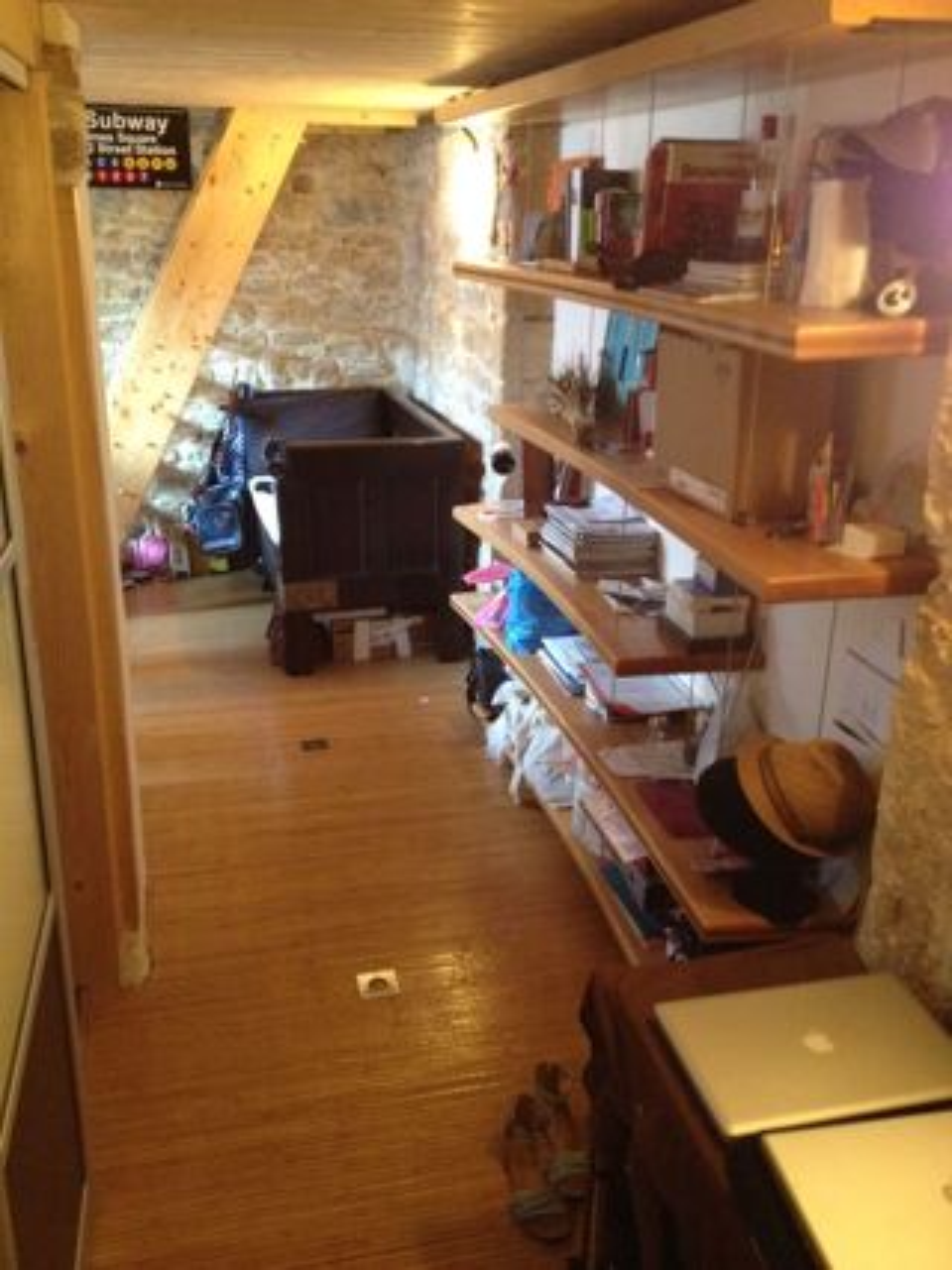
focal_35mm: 35
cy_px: 635
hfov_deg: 40.7
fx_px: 1284
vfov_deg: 52.6
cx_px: 476
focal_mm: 4.28
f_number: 2.4
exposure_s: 1/17
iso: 400
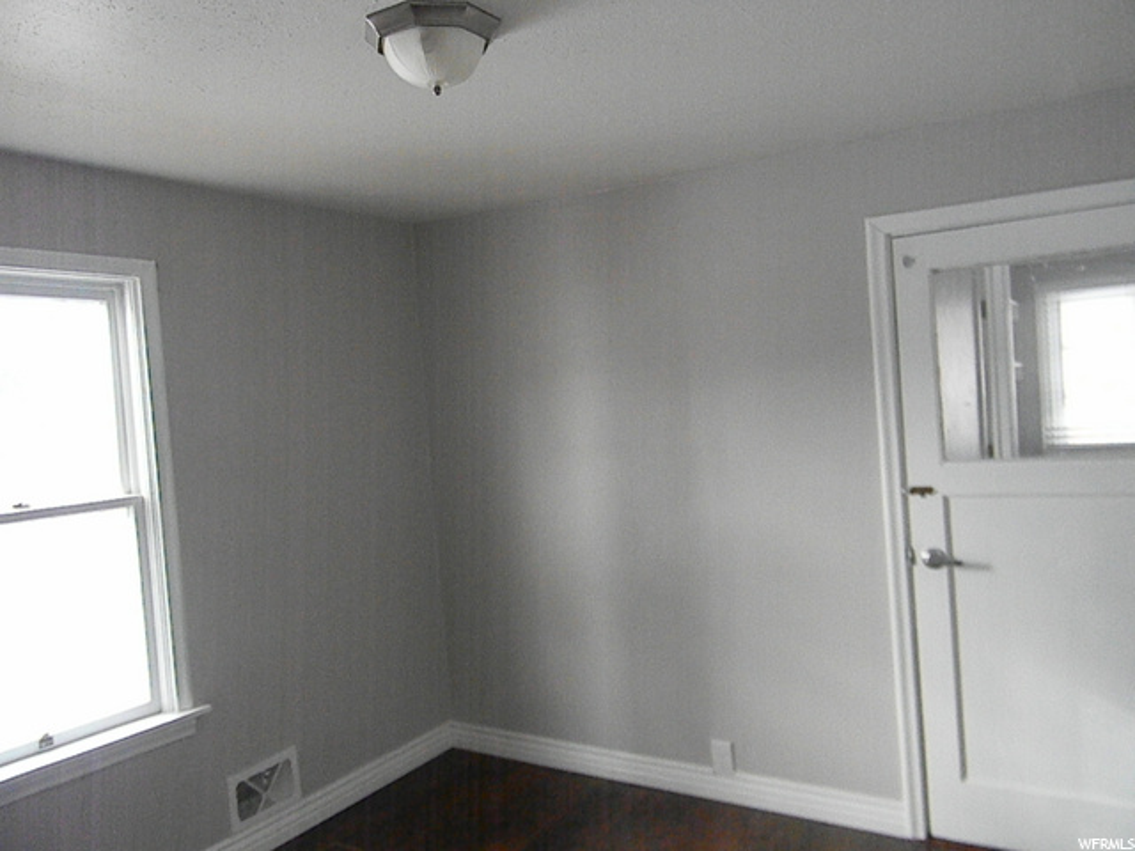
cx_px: 568
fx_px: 885
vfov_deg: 51.4
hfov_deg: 65.3
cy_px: 426
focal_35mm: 27
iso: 1040
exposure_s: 1/249
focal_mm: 5
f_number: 3.5
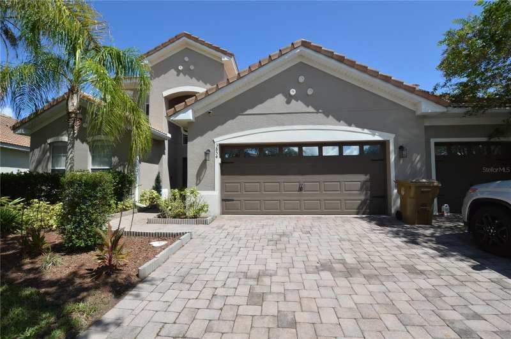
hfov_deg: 100.5
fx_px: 213
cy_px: 170
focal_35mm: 15
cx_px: 256
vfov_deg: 77.2
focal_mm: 10
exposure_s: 1/250
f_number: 8
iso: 100
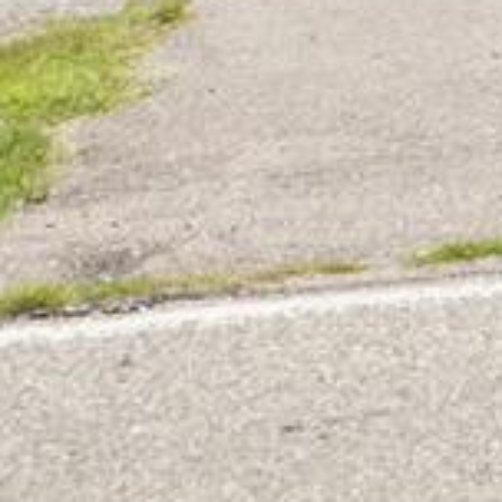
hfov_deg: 8.6
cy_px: -608
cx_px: 733
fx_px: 3281
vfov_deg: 8.2
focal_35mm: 200
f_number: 6.3
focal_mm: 35
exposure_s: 1/2000
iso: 1000
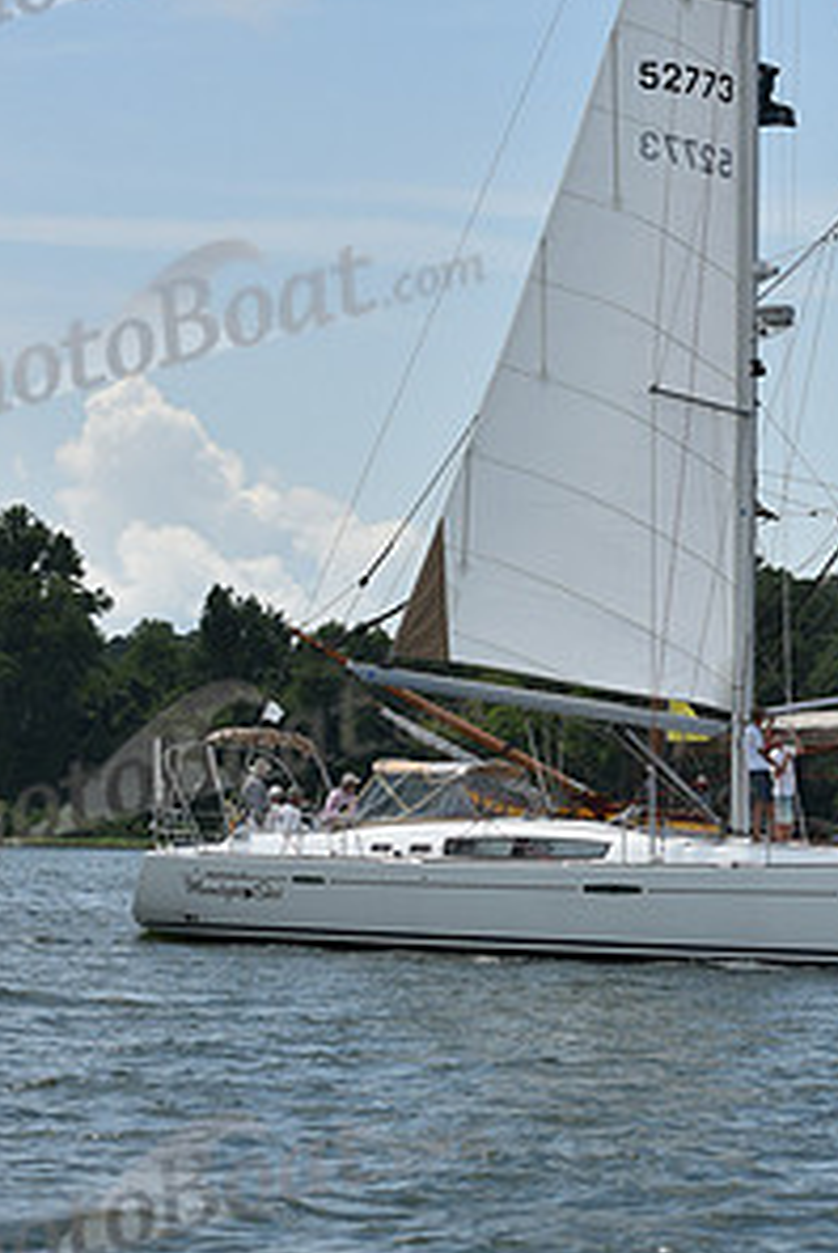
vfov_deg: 14.9
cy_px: 491
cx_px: 705
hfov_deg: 10.0
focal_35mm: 137
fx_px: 4772
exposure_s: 1/3200
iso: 320
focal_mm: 70
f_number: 5.6
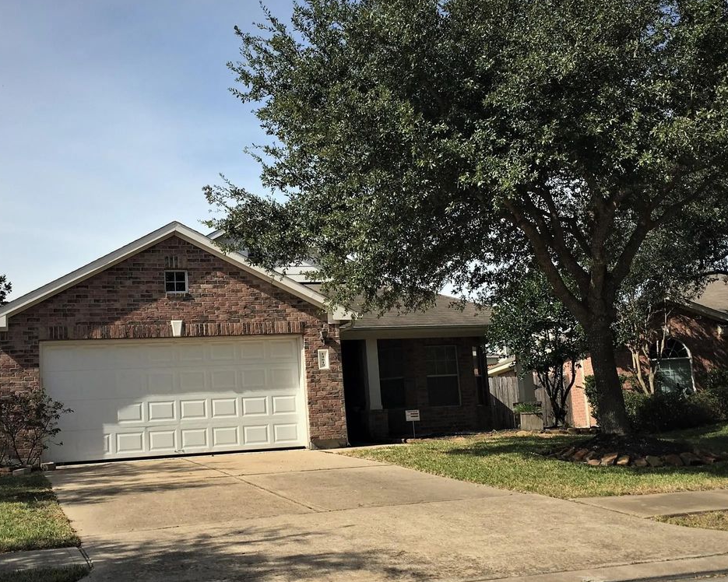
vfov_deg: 47.1
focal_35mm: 31
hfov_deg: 57.1
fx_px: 668
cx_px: 339
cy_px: 290
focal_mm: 4.15
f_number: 2.2
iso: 25
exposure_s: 1/1603
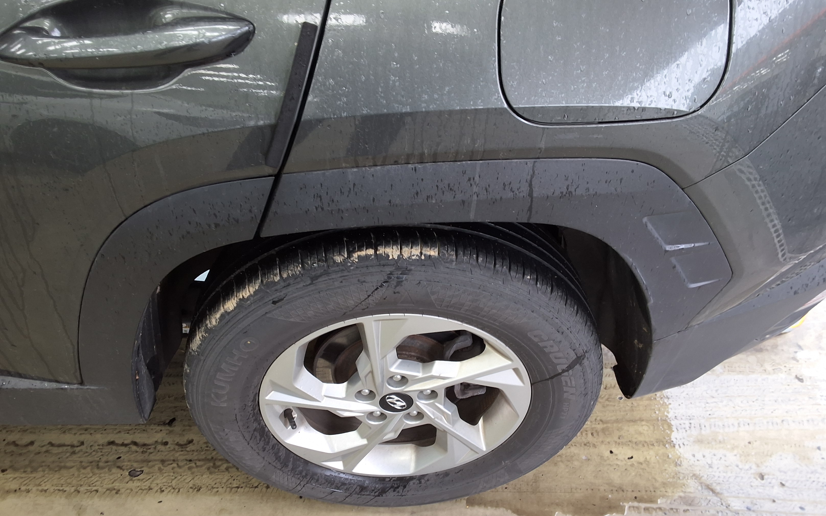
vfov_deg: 41.7
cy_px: 296
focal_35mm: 30
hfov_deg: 62.9
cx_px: 417
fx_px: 675
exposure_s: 1/40
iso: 50
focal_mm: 2.91
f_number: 1.9
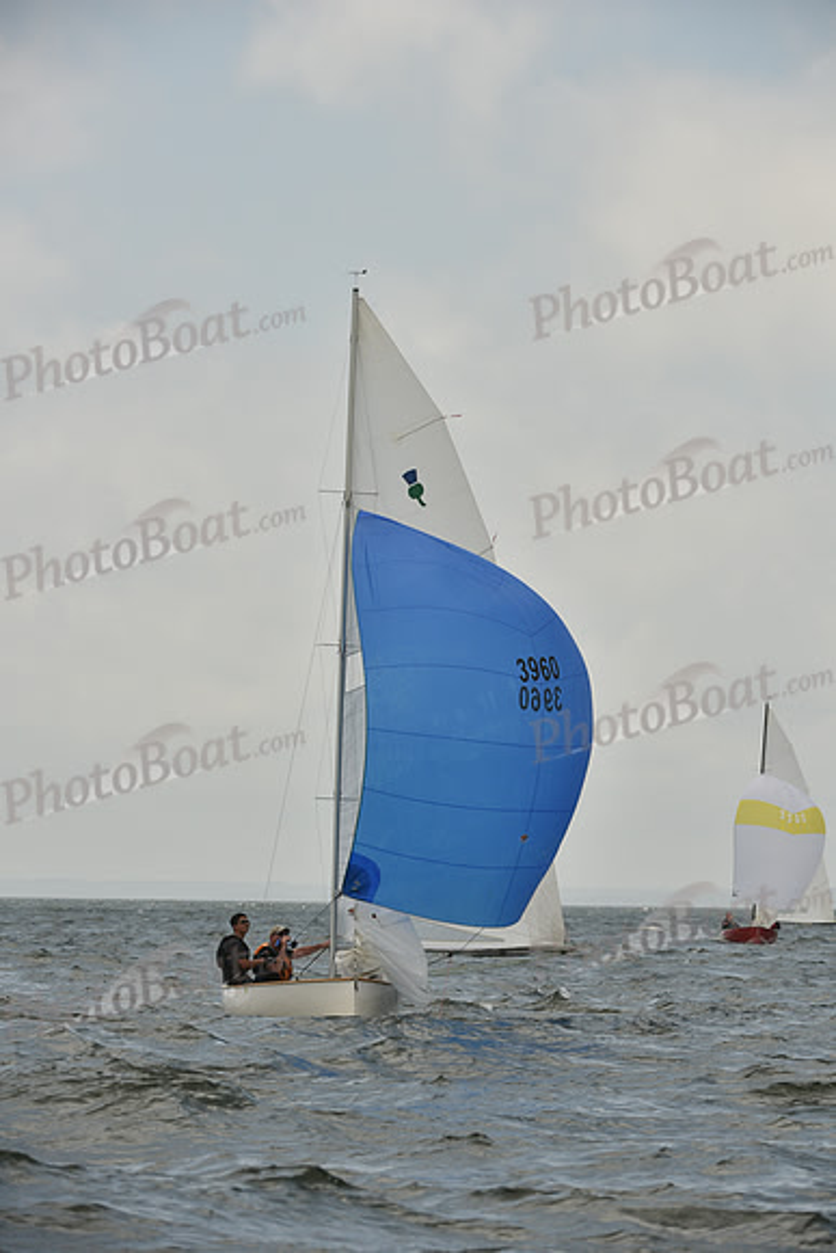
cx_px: 418
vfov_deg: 10.3
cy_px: 626
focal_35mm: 200
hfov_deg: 6.9
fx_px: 6962
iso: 320
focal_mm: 200
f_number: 8
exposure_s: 1/1600
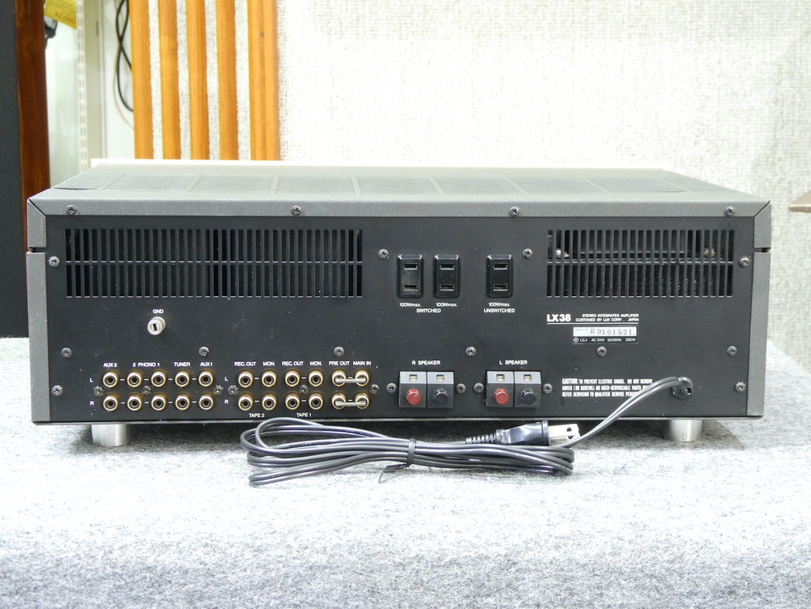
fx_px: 1523
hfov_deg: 29.8
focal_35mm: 65
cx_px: 406
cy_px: 304
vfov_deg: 22.6
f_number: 4.4
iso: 200
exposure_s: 1/1.3
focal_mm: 11.7
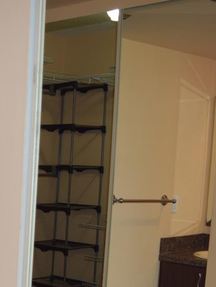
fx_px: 607
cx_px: -71
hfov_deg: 18.6
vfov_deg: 25.8
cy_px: 262
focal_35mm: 73
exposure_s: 1/50
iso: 400
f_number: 3.5
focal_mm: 18
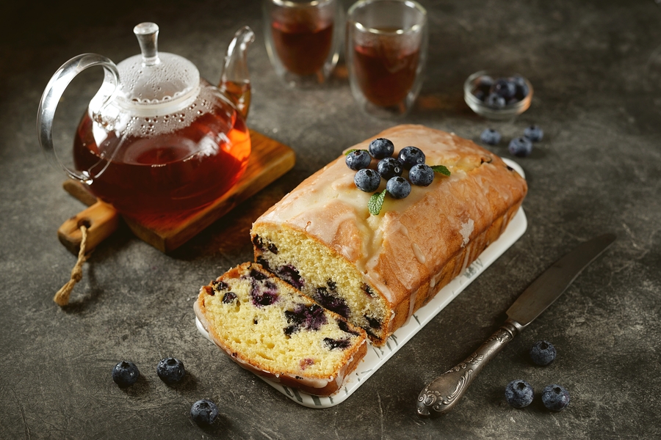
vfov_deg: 27.0
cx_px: 330
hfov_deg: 39.6
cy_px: 220
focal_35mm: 50
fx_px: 918
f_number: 4.5
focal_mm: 50
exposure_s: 1/30
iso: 320
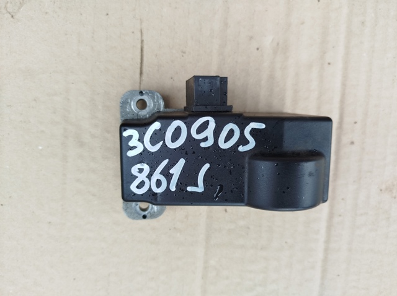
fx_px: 275
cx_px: 198
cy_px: 148
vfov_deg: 56.7
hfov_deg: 71.7
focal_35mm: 24
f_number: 1.7
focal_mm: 5.31
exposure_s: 1/100
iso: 100
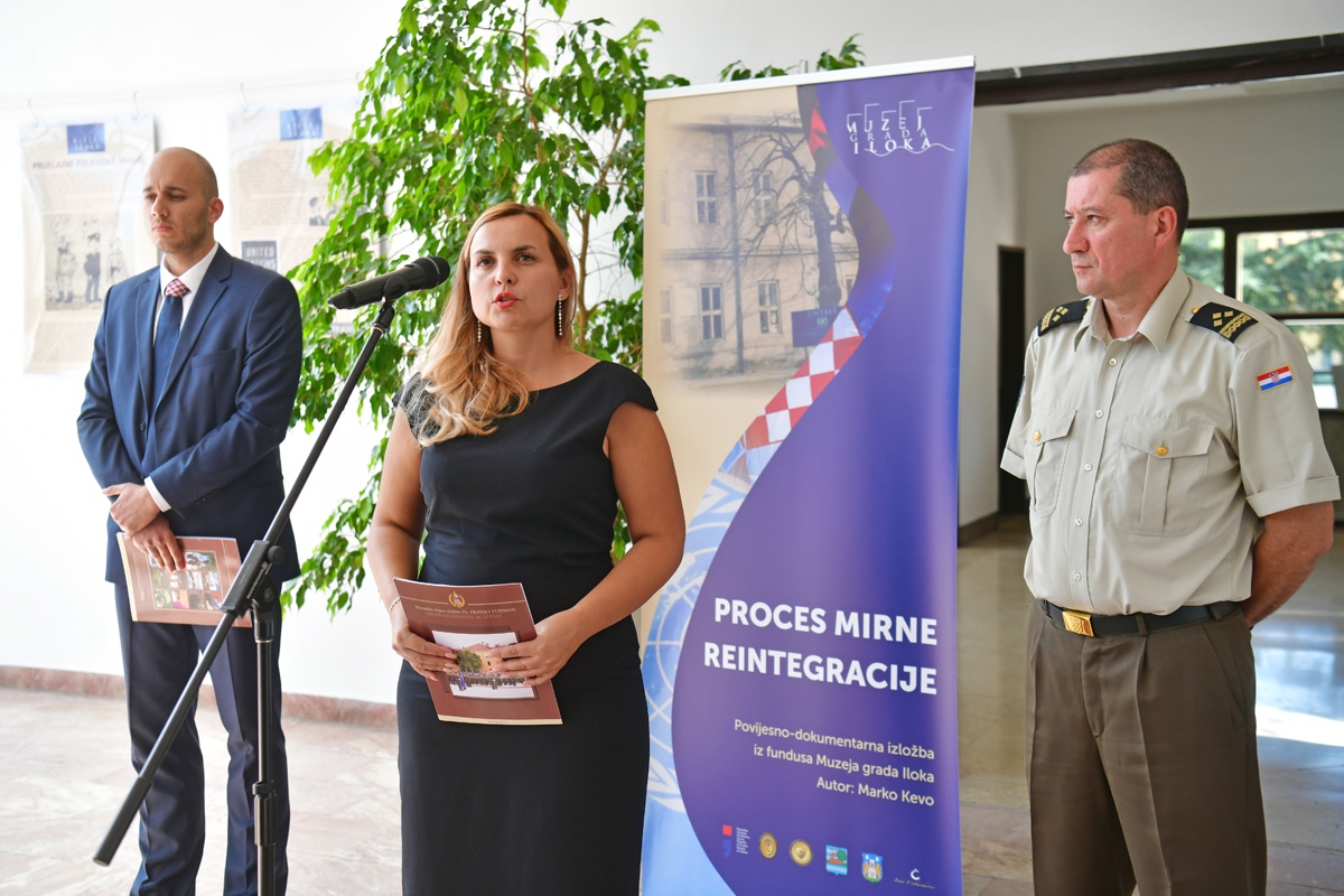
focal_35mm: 45
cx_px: 672
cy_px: 448
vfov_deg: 29.9
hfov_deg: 43.6
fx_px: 1680
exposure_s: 1/200
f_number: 4
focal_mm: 45
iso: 250
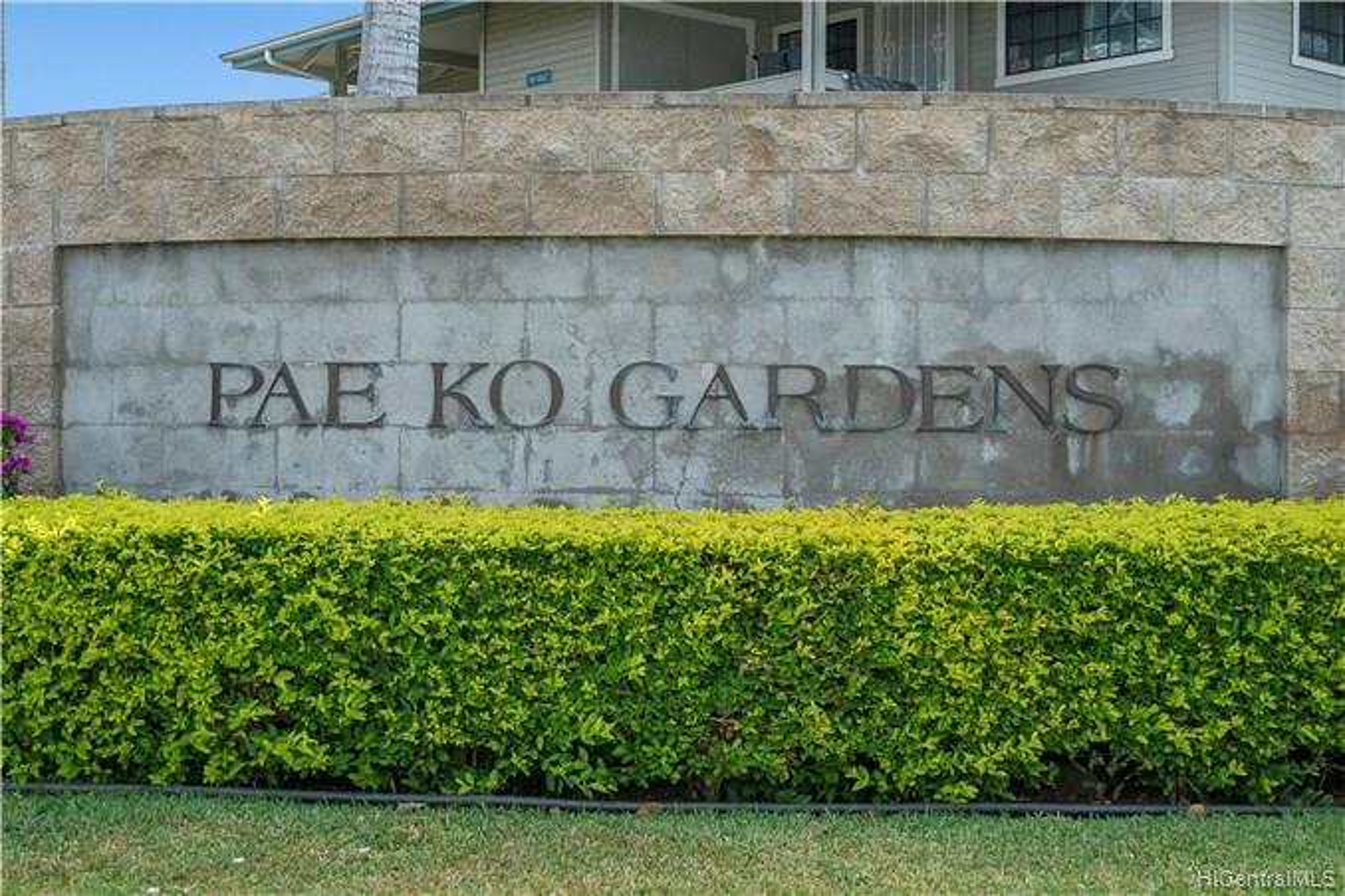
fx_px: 1793
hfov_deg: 41.1
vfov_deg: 28.1
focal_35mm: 48
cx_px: 672
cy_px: 448
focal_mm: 32
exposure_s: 1/5000
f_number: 4
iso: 320
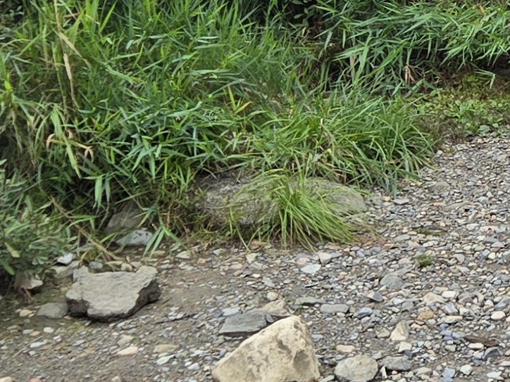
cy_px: -141
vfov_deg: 11.3
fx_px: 1871
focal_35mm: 127
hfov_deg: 14.2
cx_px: 842
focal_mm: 5.4
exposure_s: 1/475
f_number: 1.8
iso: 25
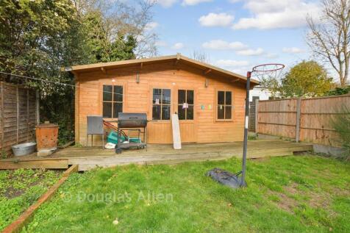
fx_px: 146
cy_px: 116
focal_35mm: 15
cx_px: 175
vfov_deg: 77.3
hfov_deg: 100.4
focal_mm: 10
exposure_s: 1/80
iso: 125
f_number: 8
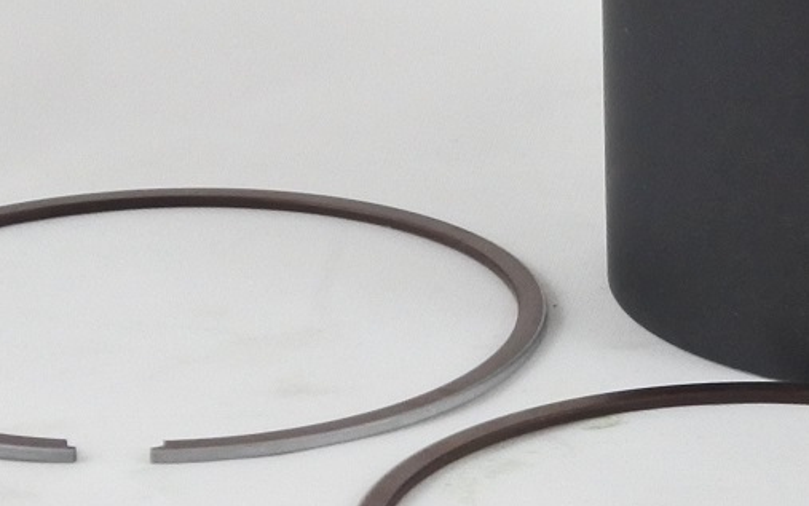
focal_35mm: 171
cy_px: 81
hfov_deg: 11.7
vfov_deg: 7.7
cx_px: 1221
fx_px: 3771
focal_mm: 15.7
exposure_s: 1/125
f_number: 4.2
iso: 560
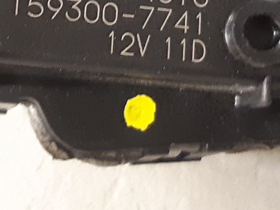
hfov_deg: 33.6
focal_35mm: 57
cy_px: -15
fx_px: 461
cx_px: 102
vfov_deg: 24.2
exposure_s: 1/25
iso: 400
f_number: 1.7
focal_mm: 3.93
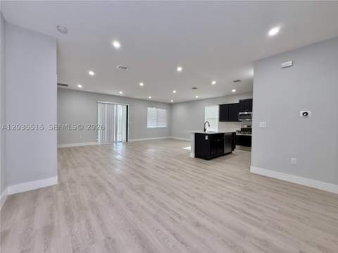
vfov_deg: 85.6
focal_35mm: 14
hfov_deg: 102.1
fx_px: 137
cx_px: 169
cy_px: 126
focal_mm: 2.22
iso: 200
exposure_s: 1/120
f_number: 2.2
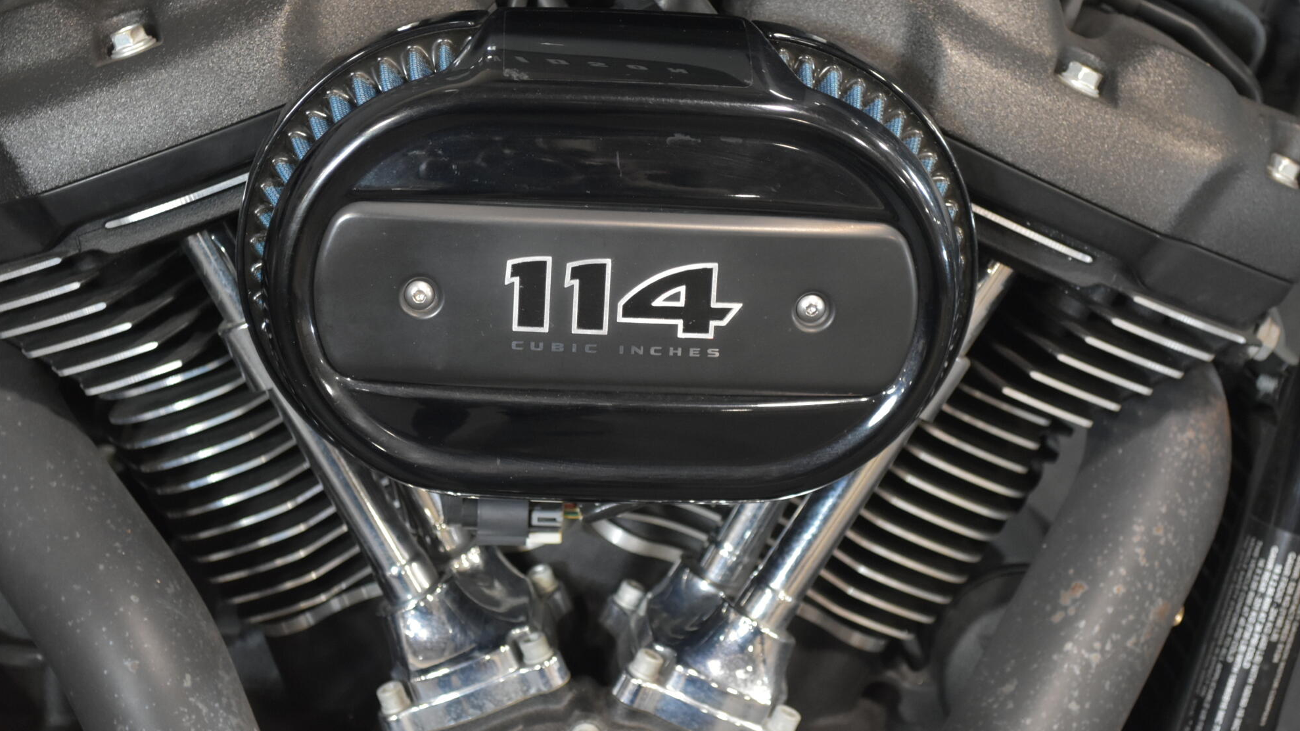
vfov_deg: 16.9
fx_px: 2465
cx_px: 654
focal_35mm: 72
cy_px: 328
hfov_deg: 29.5
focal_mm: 45
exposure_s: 1/13
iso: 1600
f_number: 5.3
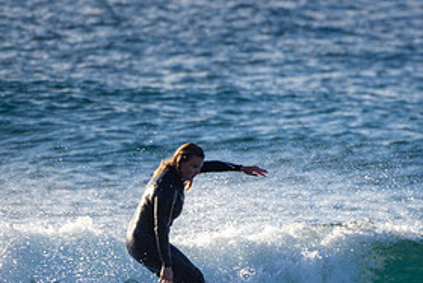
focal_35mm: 1551
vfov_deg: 0.9
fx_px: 18233
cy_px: 290
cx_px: 186
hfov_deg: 1.3
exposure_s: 1/640
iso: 140
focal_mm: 500
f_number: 5.6
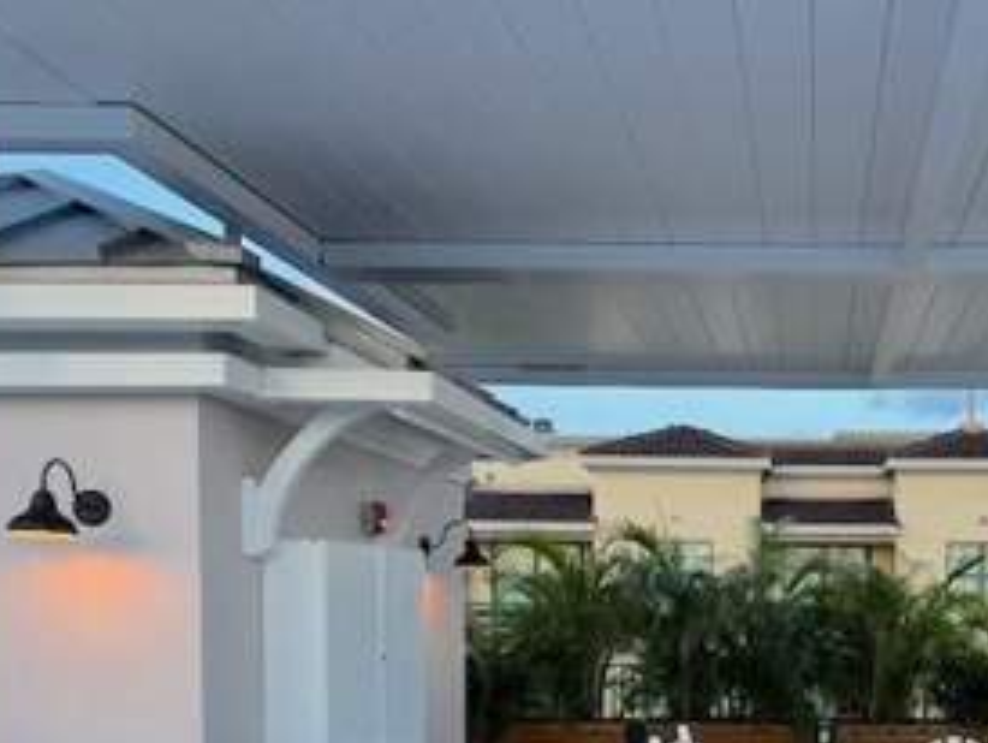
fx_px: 1200
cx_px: 819
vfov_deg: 32.9
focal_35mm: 42
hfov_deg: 42.3
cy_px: 646
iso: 64
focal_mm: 6.76
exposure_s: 1/226
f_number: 1.78
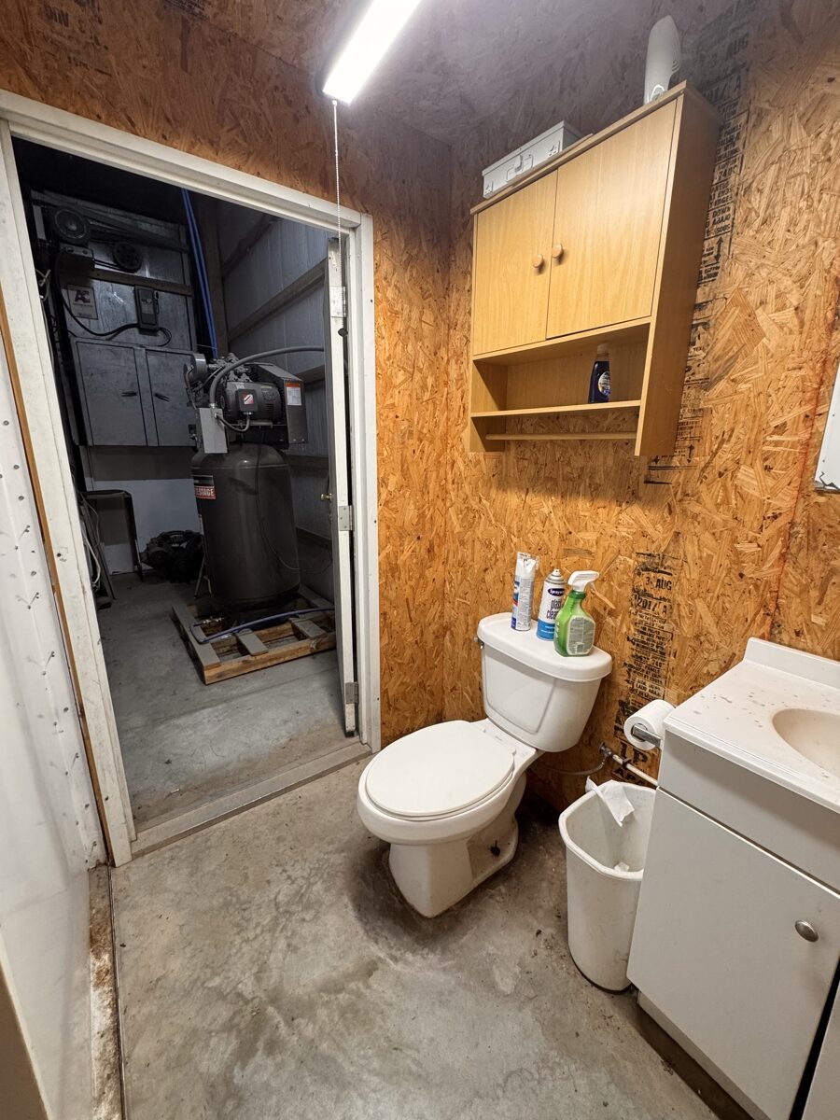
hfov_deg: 85.7
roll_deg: +0.7
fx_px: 453
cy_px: 560
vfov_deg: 102.1
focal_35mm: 14
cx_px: 420
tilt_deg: -14.7
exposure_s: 1/120
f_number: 2.2
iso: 250
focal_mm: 2.22
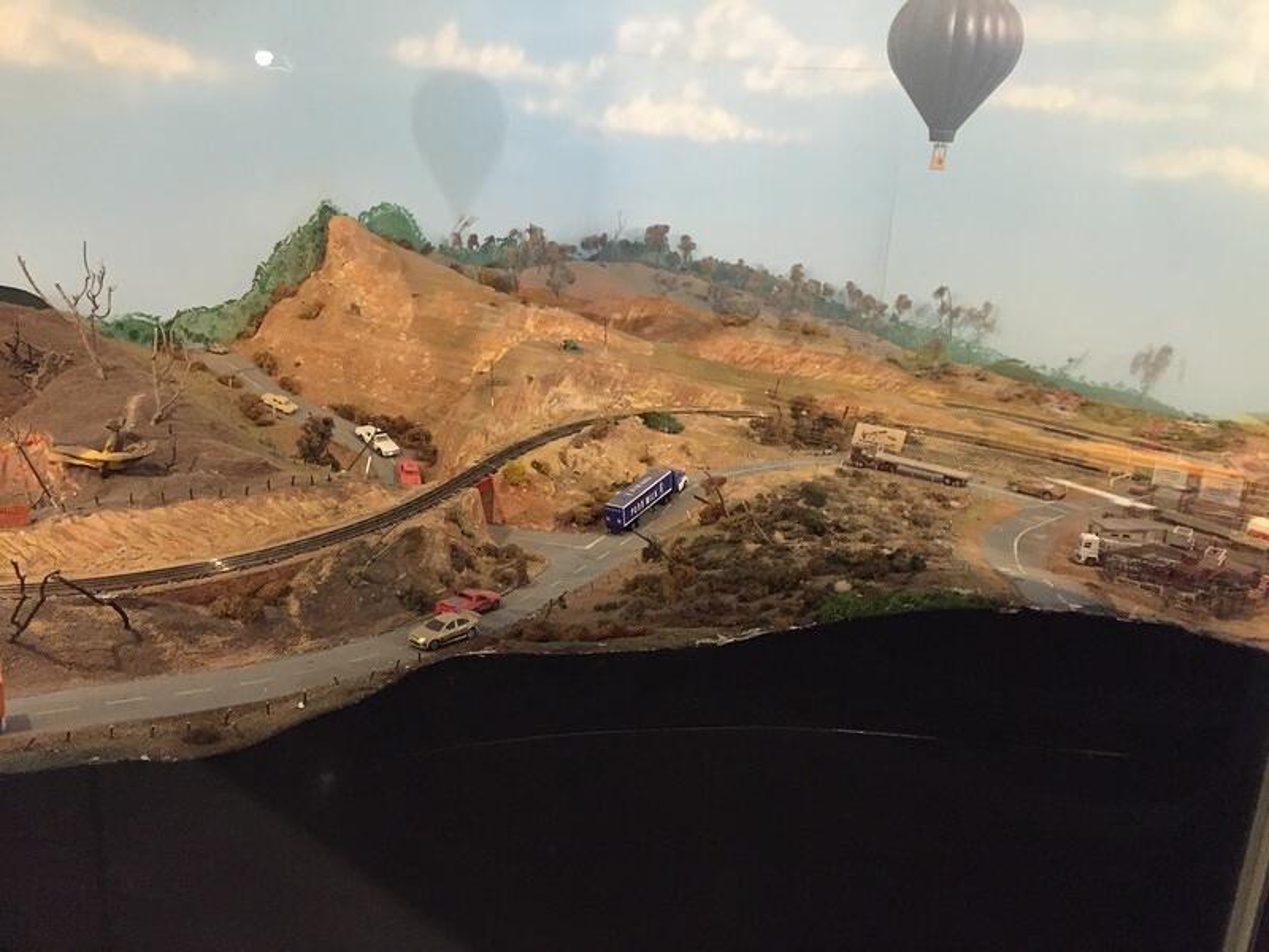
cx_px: 634
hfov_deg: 61.7
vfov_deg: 48.2
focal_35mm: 29
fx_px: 1063
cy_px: 476
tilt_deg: -15.2
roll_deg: -3.5
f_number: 2.2
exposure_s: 1/17
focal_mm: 4.15
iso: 400
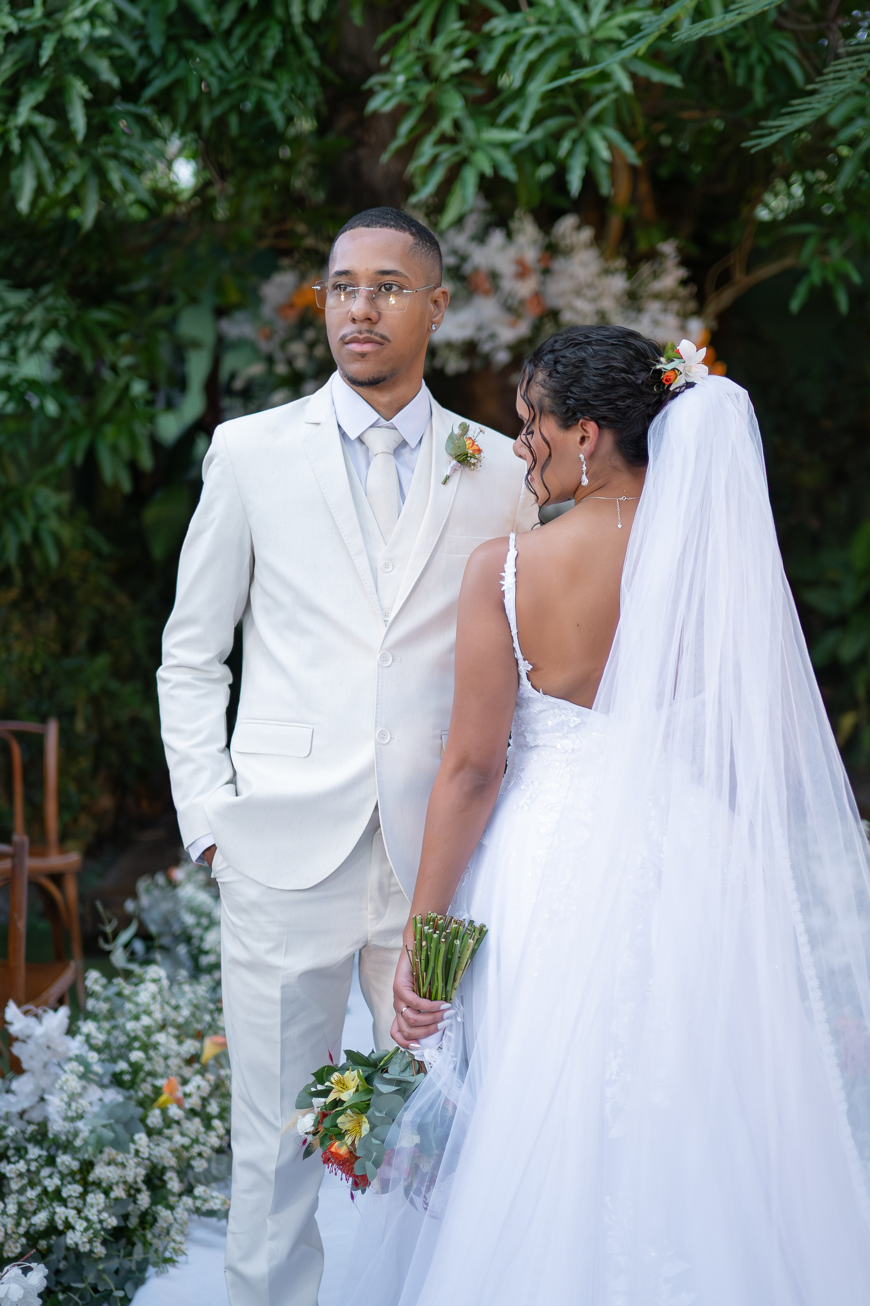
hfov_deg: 26.0
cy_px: 653
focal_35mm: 52
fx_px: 1885
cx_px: 435
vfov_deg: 38.2
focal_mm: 35
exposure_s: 1/400
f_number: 1.4
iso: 2500
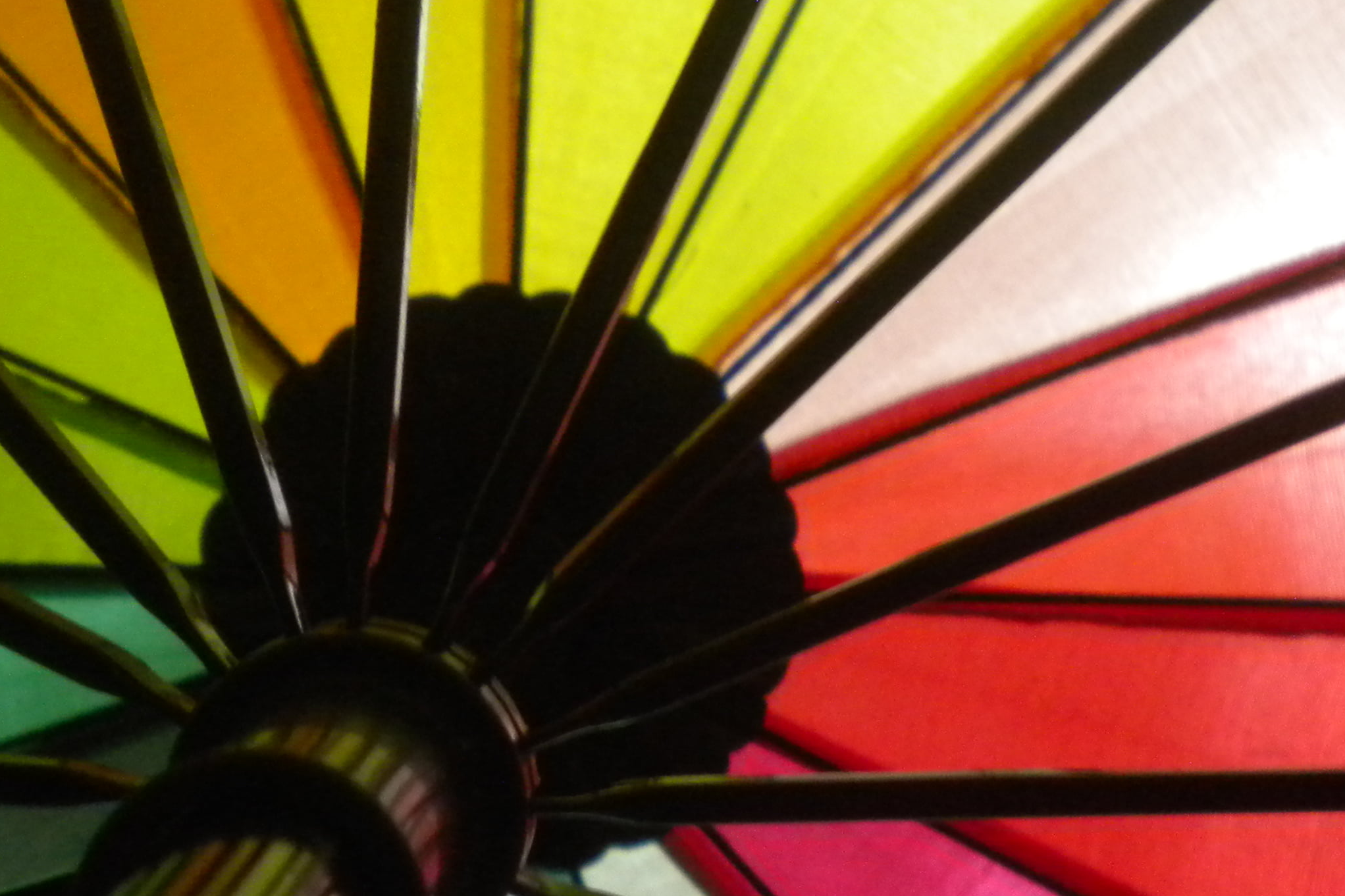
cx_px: 783
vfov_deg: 20.9
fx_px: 2428
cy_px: 434
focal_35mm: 65
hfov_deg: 30.9
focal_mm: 6.3
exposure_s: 1/21.1
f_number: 3.1
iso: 400
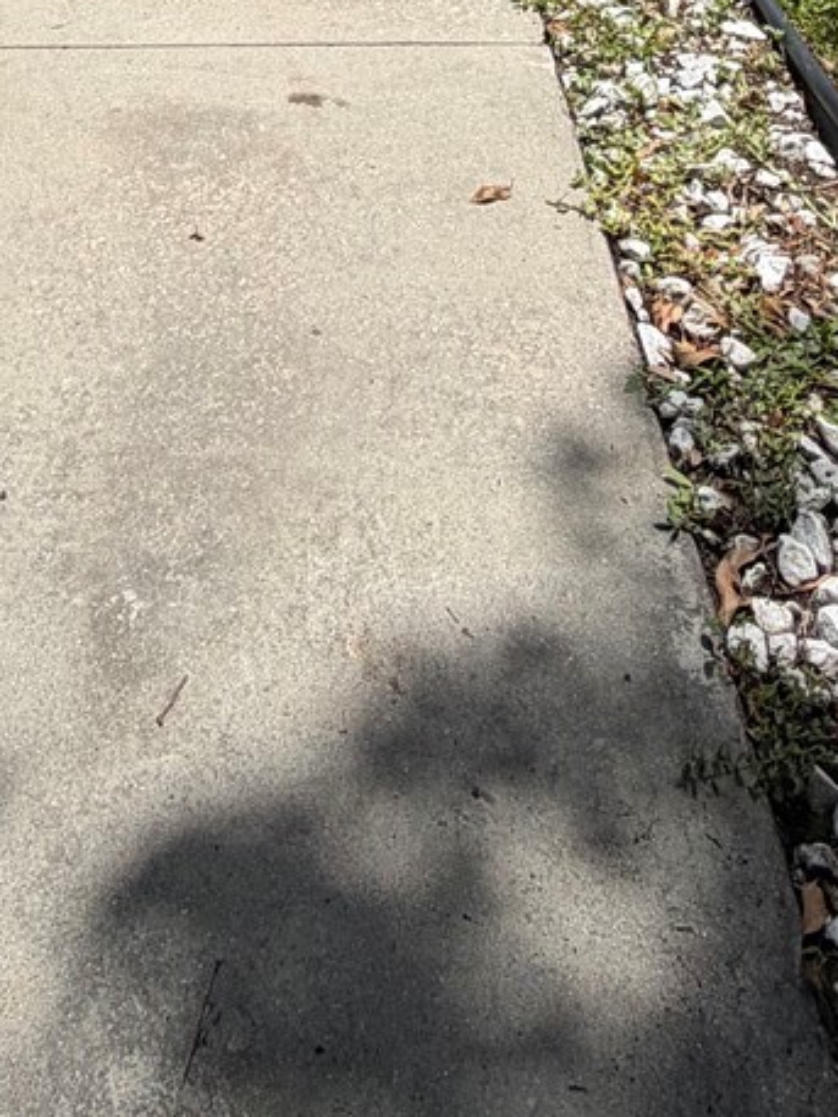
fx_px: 1581
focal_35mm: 49
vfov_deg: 25.2
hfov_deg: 29.4
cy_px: -692
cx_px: 254
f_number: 2.2
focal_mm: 2.22
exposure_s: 1/985
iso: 20
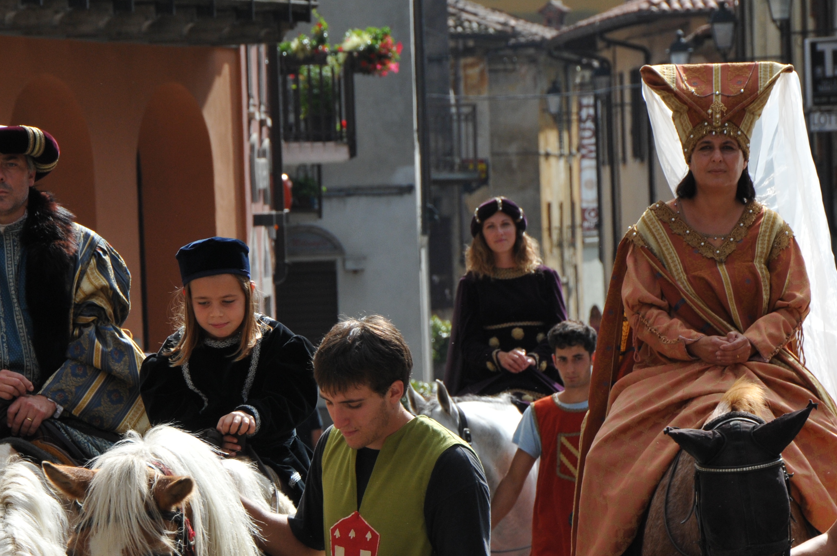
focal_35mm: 348
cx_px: 415
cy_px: 410
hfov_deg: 5.9
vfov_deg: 3.9
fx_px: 8081
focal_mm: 140
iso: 400
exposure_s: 1/500
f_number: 10
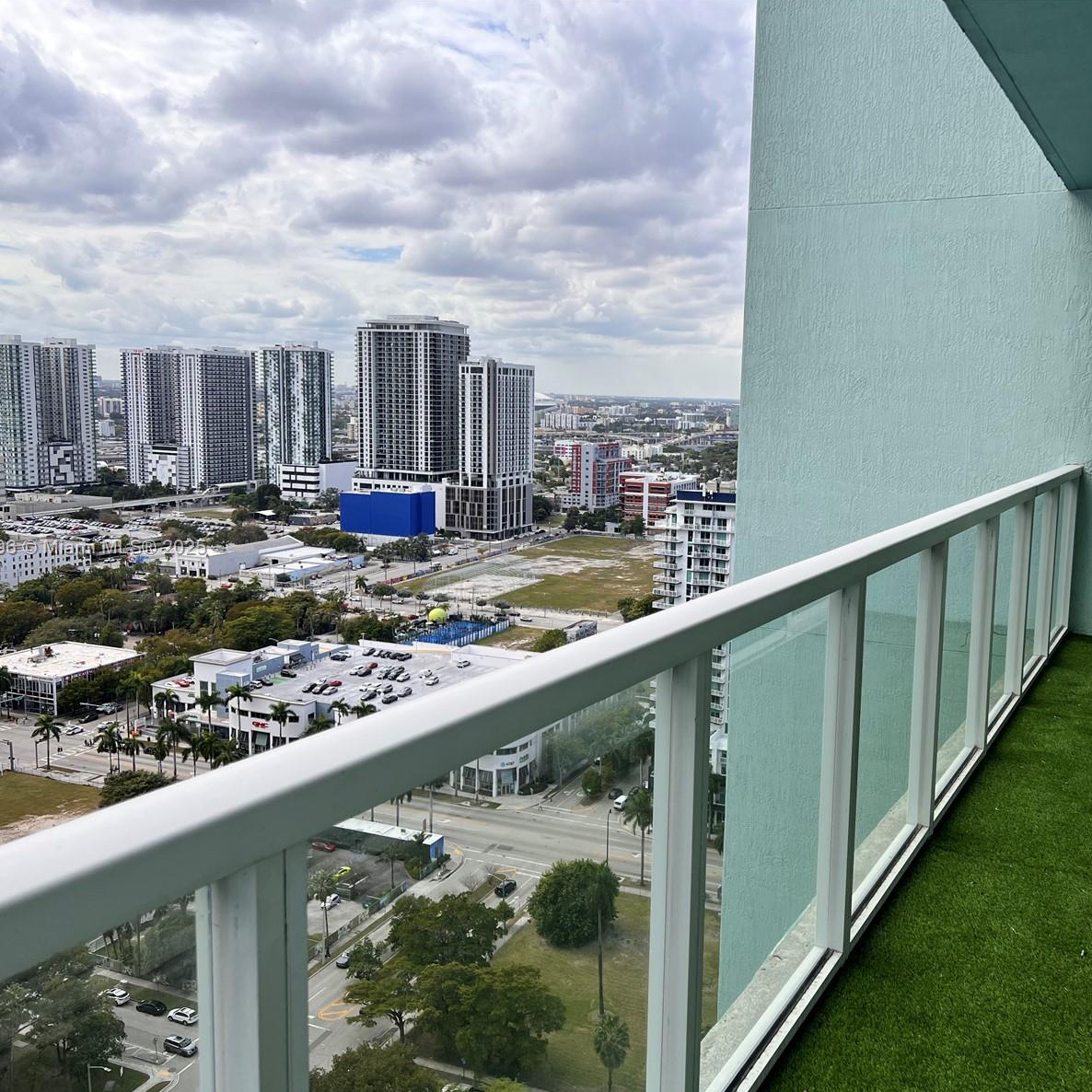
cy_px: 549
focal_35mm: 31
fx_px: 1106
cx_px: 648
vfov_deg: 52.5
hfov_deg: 52.2
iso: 50
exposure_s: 1/3831
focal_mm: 5.7
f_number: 1.5
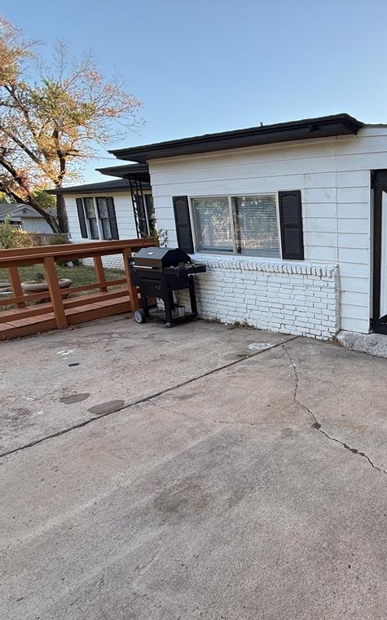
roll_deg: -0.8
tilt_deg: -12.3
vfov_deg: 85.1
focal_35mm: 20
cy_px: 310
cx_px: 391
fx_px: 338
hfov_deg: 48.5
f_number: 2.2
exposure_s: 1/270
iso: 50
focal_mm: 2.22
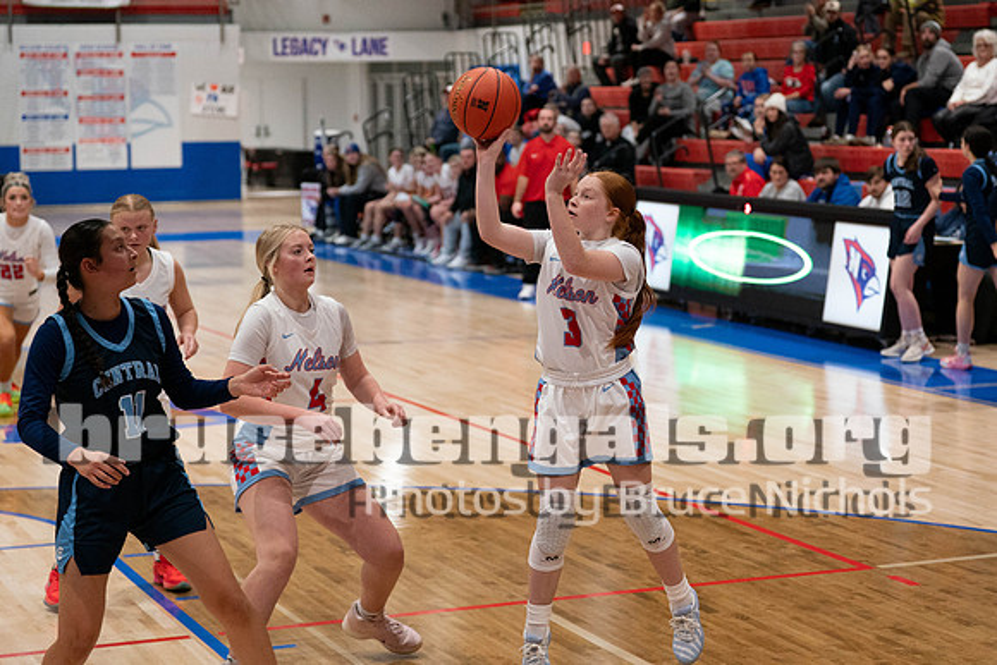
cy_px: 264
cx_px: 601
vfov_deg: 16.2
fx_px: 2339
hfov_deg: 24.0
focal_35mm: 84
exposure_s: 1/1000
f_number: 2.8
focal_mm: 70
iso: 4000
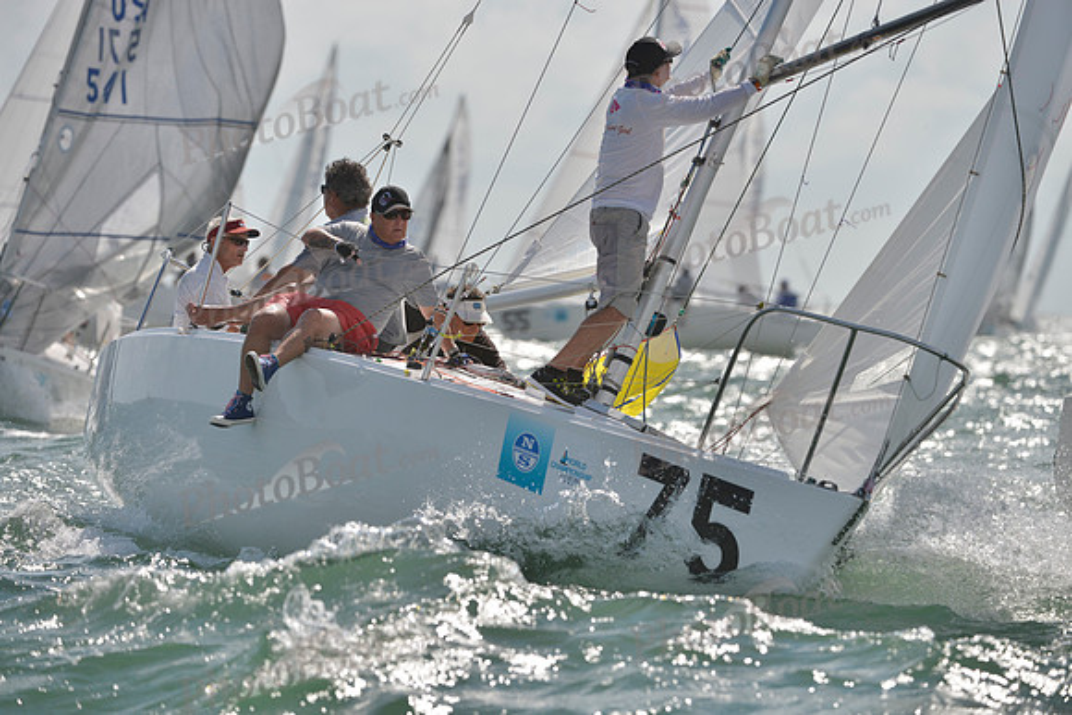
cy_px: 358
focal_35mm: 290
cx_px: 536
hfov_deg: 7.1
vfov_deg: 4.7
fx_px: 8637
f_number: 6.3
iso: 280
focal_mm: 290
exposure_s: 1/2500
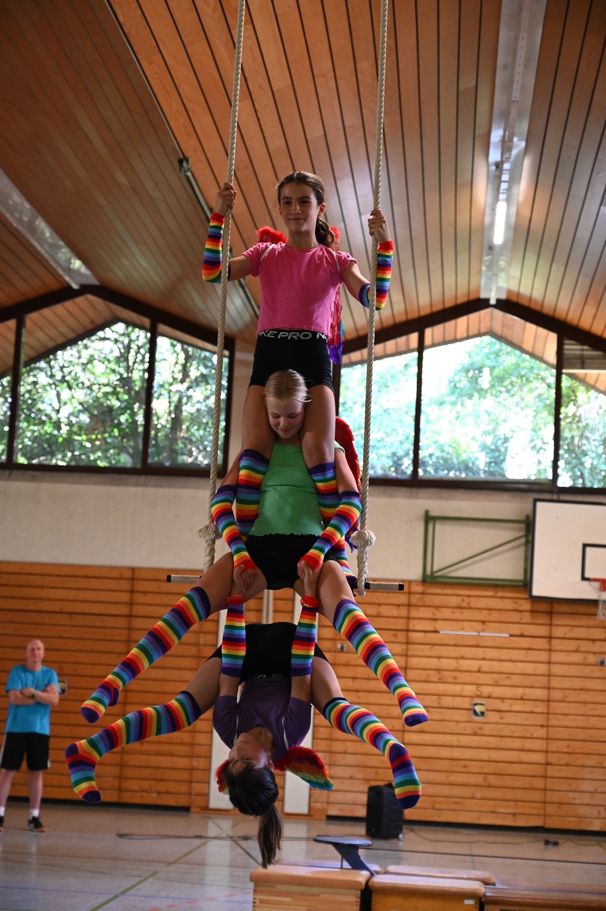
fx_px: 1770
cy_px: 456
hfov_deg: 19.4
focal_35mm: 70
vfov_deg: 28.9
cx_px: 303
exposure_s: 1/125
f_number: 5.6
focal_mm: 70
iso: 4500
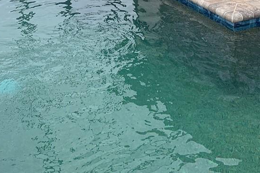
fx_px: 570
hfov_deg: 25.7
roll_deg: +0.5
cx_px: 117
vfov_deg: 15.7
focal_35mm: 79
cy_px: -96
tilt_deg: -9.5
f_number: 1.8
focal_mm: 4.25
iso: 25
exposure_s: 1/802
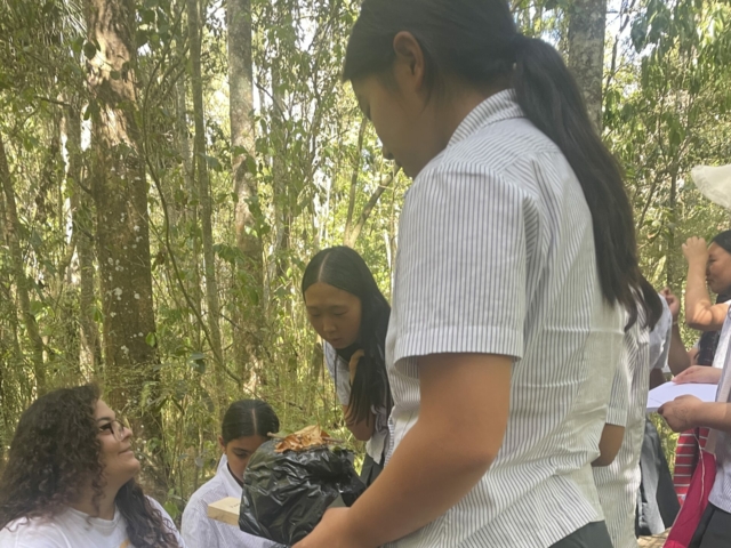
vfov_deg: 53.1
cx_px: 366
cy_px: 274
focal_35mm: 26
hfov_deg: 67.3
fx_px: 549
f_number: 1.6
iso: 125
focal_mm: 4.2
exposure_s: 1/97
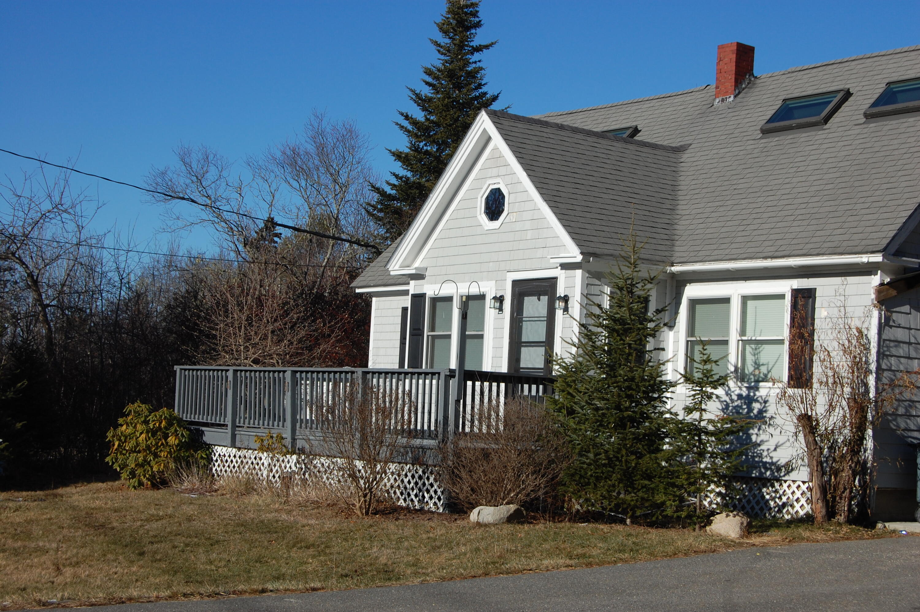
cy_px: 306
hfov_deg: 33.4
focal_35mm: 60
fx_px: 1532
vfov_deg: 22.6
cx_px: 460
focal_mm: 40
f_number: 11
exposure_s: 1/500
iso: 200
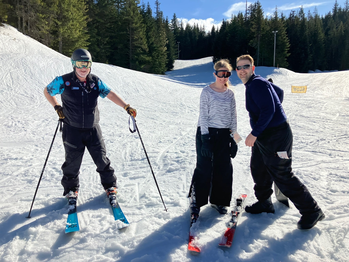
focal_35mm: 28
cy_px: 131
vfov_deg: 49.7
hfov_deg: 63.4
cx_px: 174
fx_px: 282
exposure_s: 1/4425
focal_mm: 3.99
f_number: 1.8
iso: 32
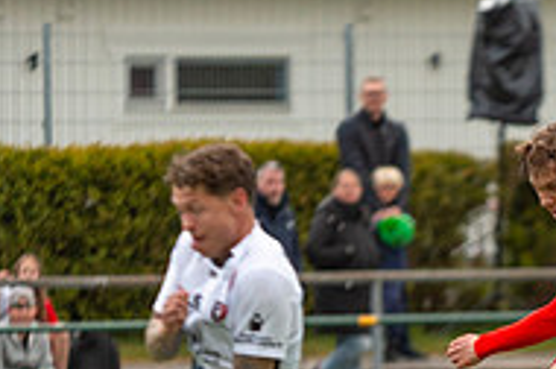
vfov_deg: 1.8
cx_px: 603
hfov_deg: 2.6
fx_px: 12042
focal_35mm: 781
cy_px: 484
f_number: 3.2
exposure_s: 1/1250
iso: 1250
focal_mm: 185
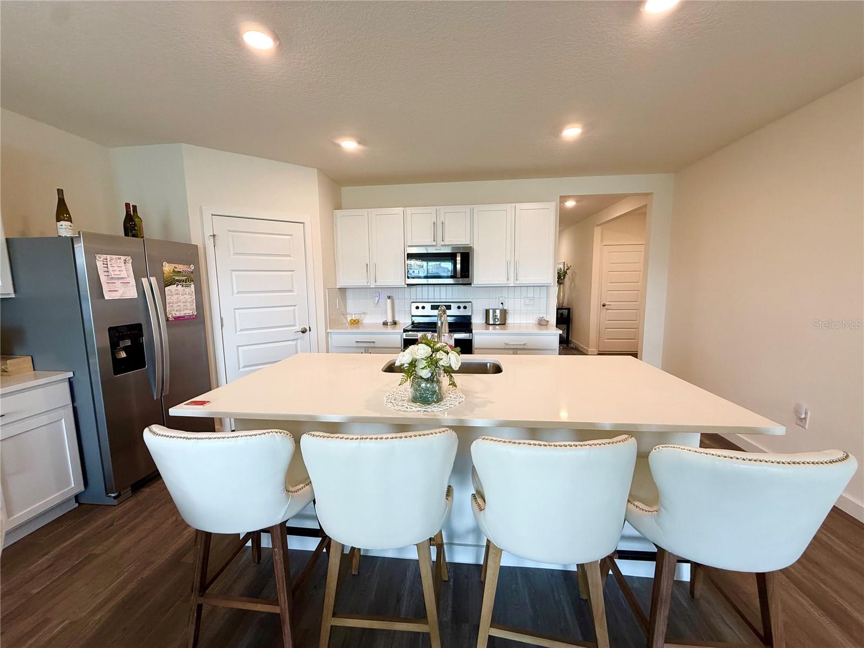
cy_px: 324
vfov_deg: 85.7
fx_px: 349
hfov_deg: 102.1
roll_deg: +0.6
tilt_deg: -7.0
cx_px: 432
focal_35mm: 14
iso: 160
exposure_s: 1/120
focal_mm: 2.22
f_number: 2.2
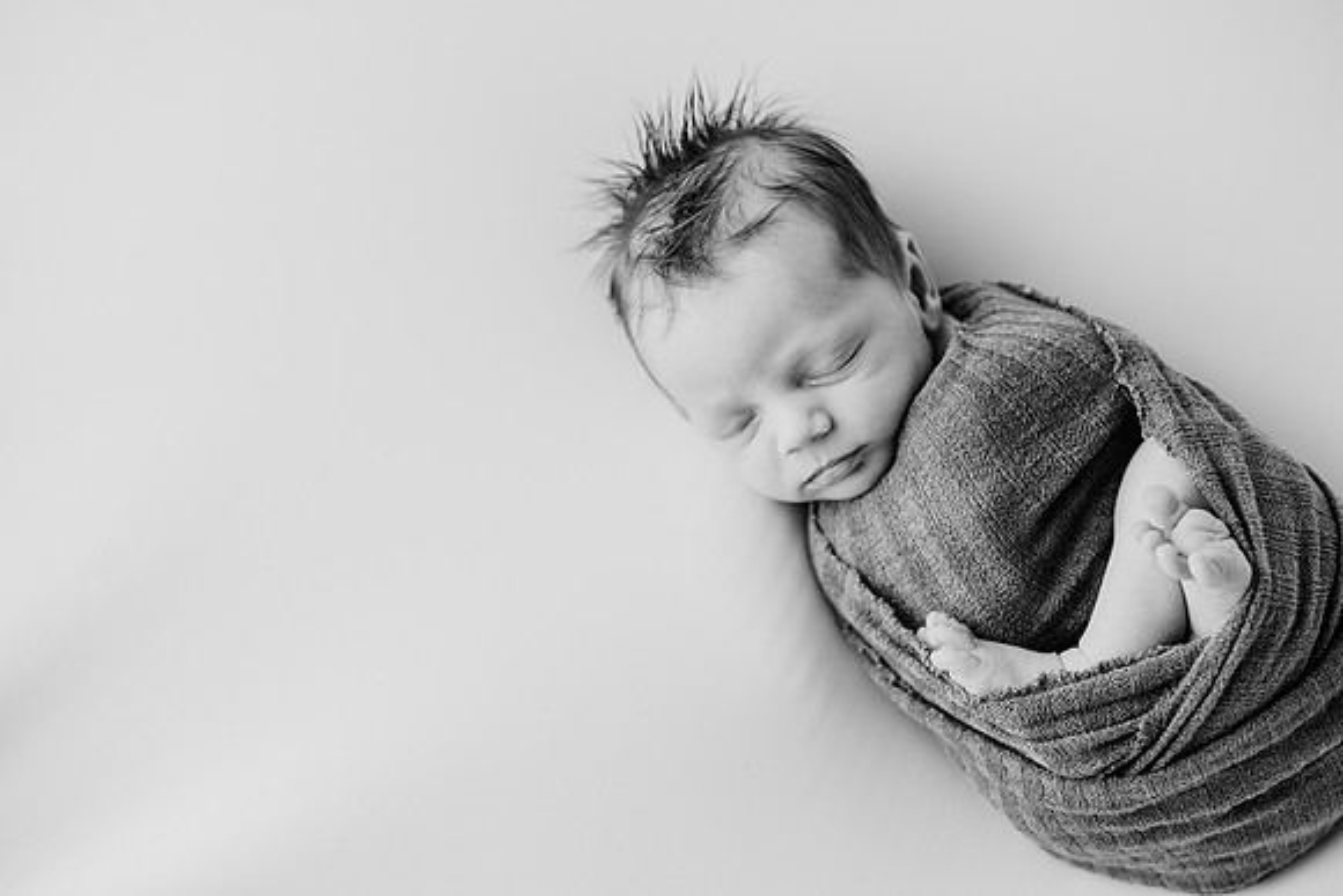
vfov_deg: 27.0
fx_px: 1866
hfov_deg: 39.6
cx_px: 672
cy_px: 448
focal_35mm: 50
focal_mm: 50
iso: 100
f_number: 2.8
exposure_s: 1/160
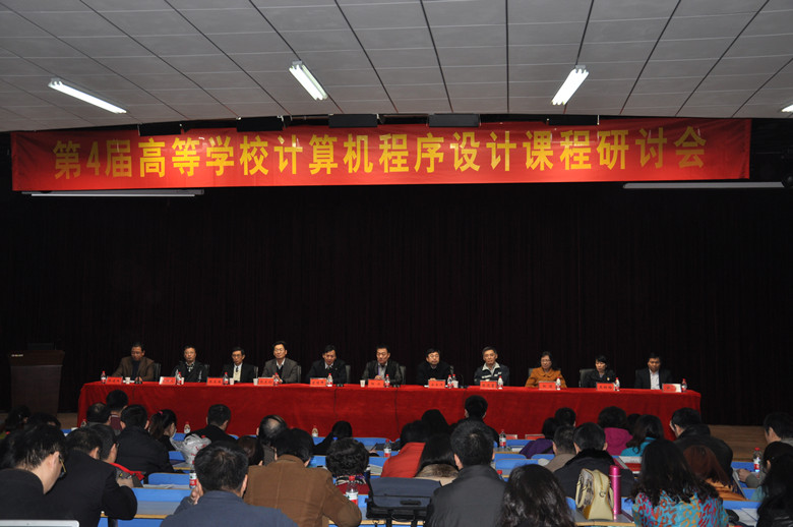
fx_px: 924
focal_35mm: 42
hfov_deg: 46.4
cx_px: 396
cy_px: 264
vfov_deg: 31.8
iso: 400
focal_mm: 28
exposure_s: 1/100
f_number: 6.3
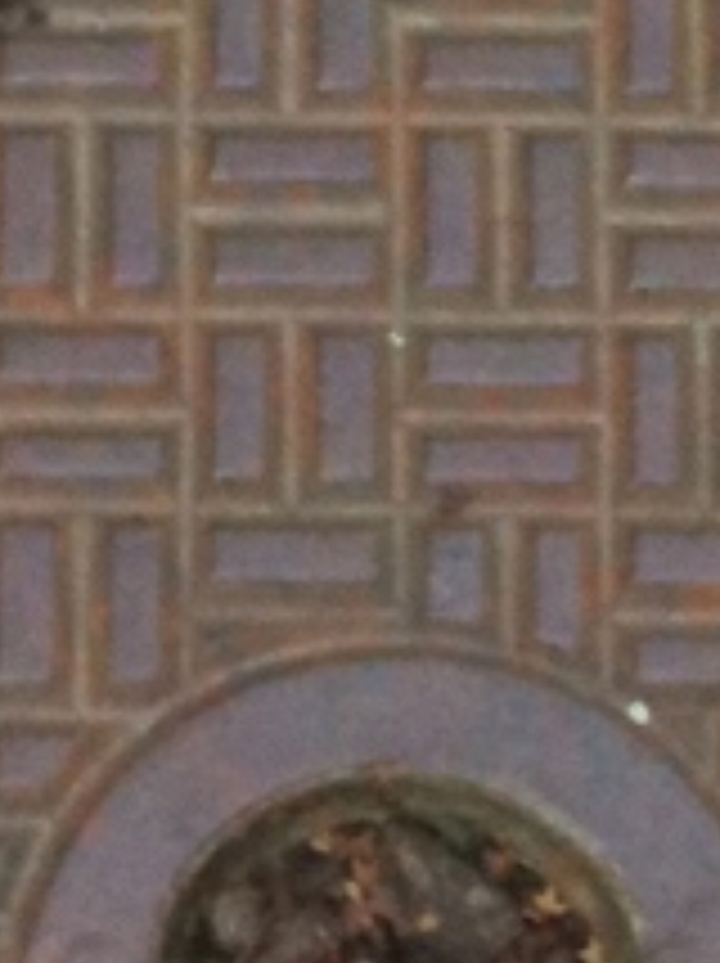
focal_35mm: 262
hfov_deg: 5.7
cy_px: 1062
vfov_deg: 7.5
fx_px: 7281
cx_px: 297
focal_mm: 3.85
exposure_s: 1/120
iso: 125
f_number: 2.8
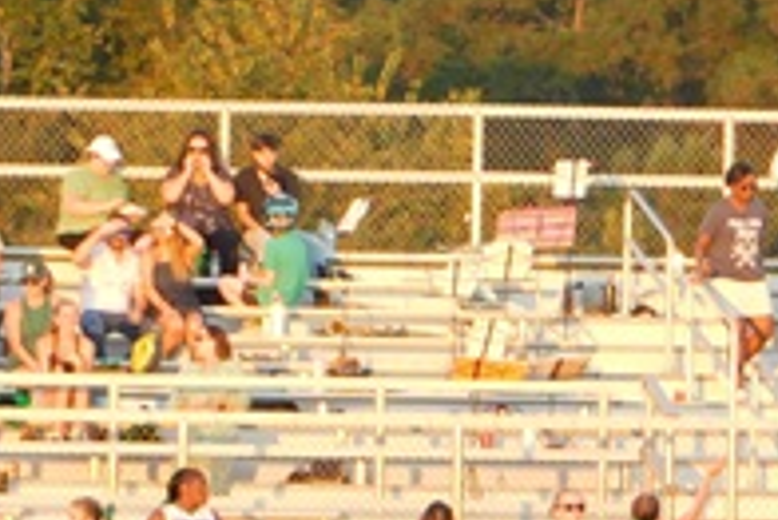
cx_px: -143
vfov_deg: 2.3
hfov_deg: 3.5
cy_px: 832
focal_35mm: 586
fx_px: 12673
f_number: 5.3
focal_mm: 30.1
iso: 125
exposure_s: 1/40
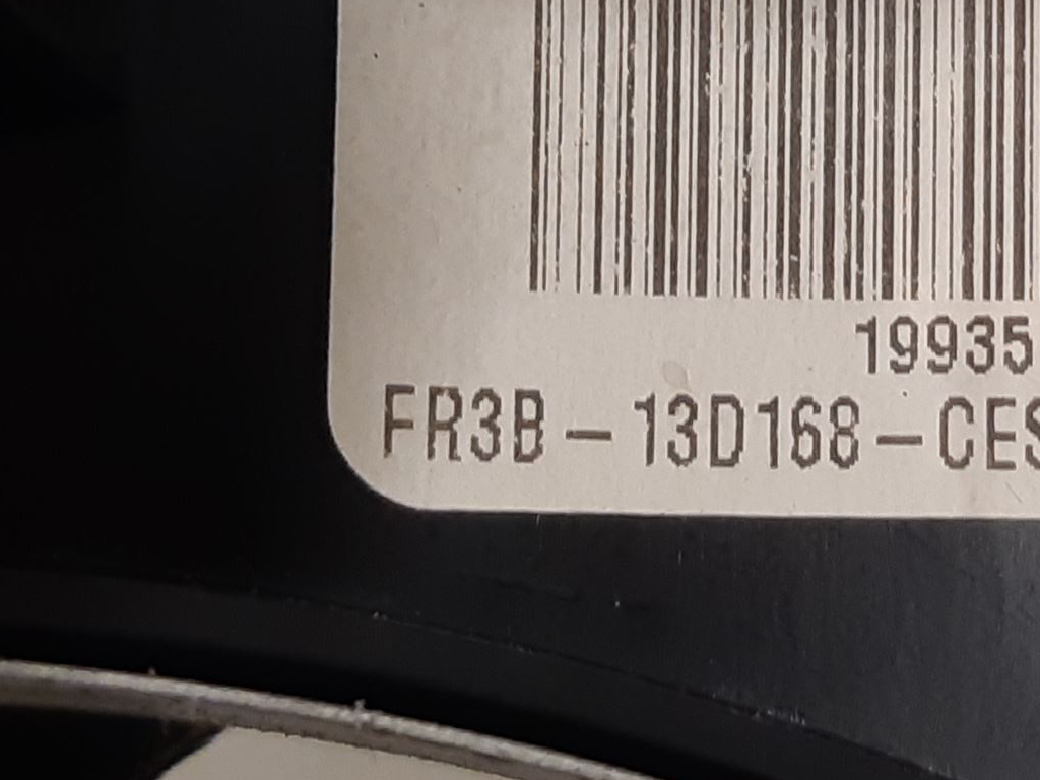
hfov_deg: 35.3
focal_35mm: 52
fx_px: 1562
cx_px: 871
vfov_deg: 27.8
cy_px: 253
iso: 125
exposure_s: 1/50
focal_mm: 3.93
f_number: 1.7
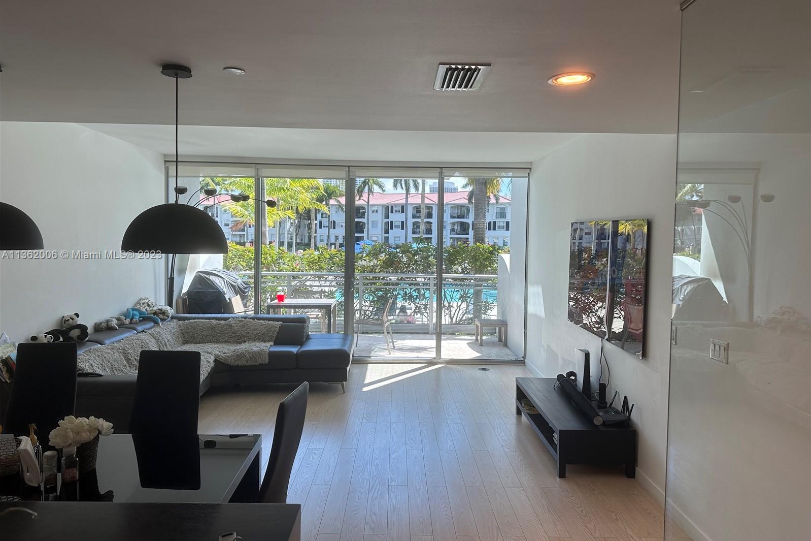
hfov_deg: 71.5
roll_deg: -1.1
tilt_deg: -2.0
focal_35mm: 25
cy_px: 256
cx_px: 406
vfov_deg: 51.3
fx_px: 563
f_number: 1.78
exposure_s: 1/587
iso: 80
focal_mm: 6.86
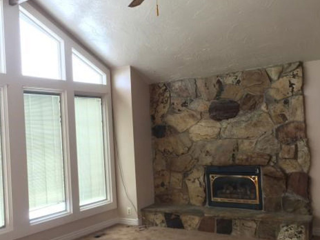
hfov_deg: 46.5
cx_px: 128
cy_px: 132
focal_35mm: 40
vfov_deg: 35.9
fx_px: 370
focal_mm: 4.15
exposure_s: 1/30
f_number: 2.2
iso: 40
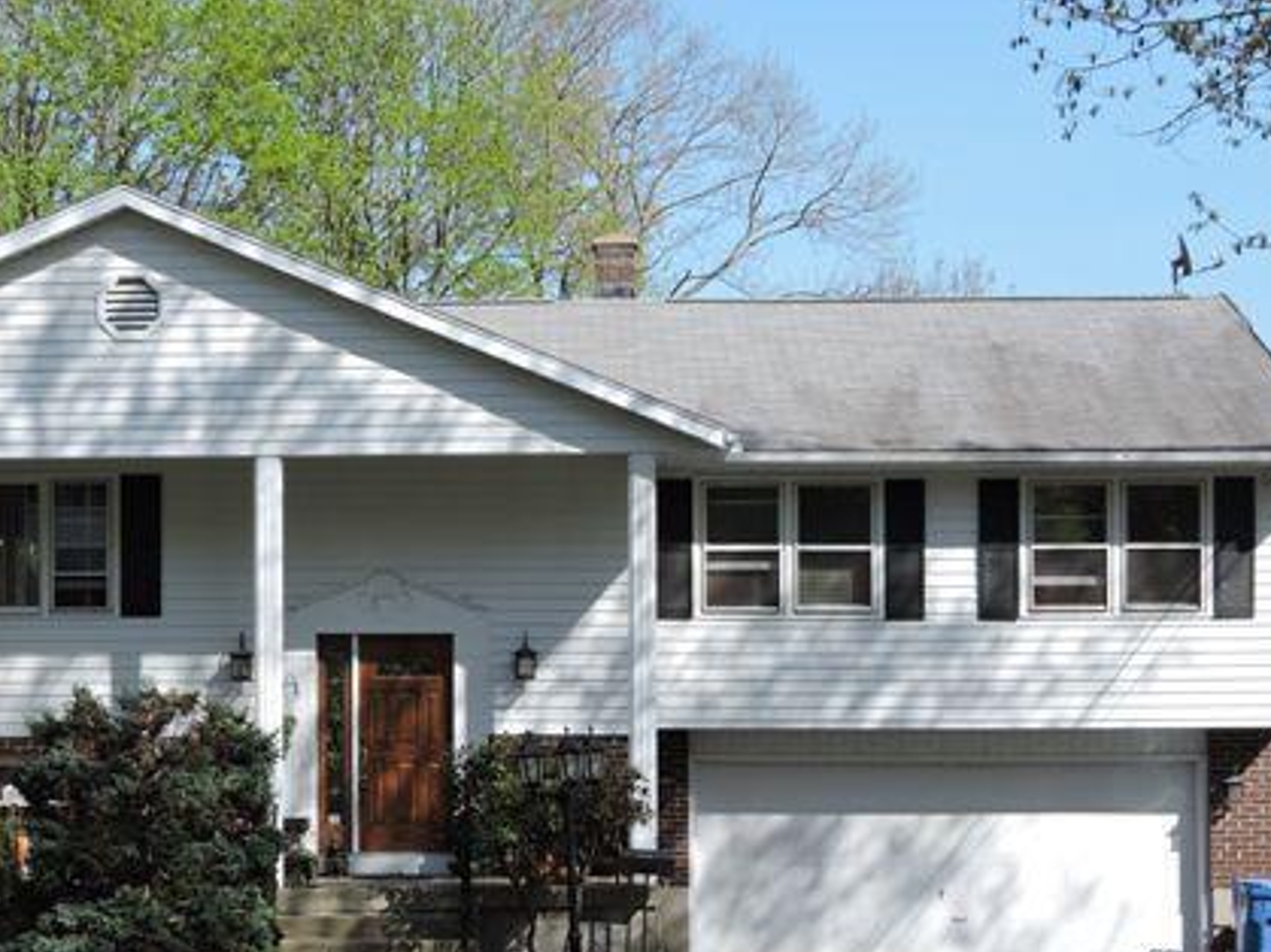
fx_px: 3083
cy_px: 628
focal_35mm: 84
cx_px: 434
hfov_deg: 23.2
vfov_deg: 17.5
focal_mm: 9.9
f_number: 4
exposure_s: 1/640
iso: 100
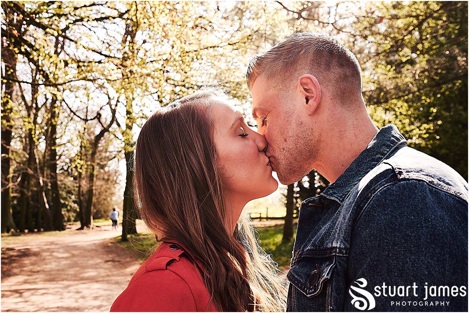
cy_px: 156
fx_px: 456
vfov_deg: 37.9
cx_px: 234
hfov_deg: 54.4
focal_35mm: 35
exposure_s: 1/320
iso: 400
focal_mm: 23
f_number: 5
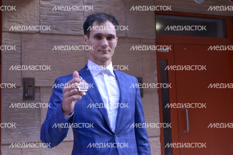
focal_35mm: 50
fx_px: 324
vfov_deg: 27.0
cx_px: 116
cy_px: 78
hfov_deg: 39.6
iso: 1250
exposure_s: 1/800
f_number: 5.6
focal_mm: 50
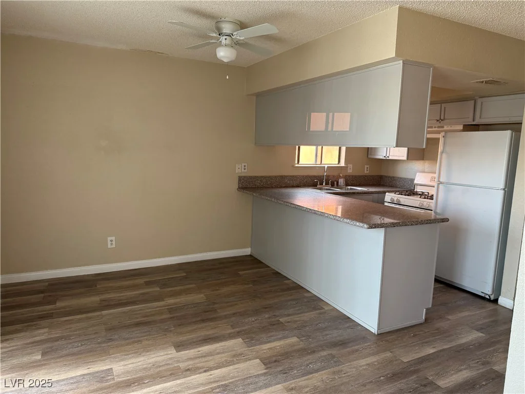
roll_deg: -1.4
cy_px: 197
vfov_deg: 56.8
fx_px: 364
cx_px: 262
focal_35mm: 24
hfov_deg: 71.6
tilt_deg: -7.9
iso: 200
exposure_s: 1/98
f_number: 1.78
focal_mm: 6.76
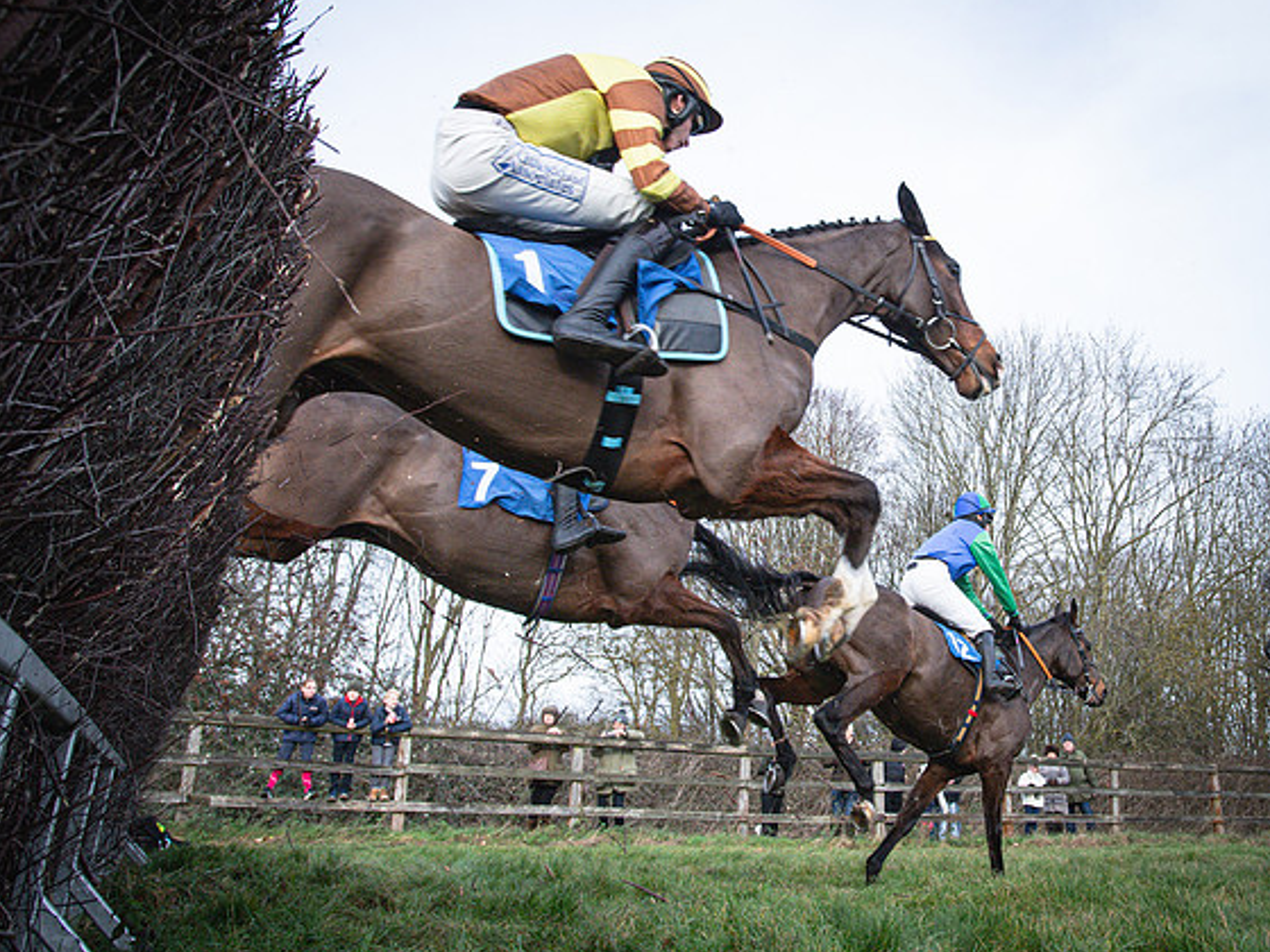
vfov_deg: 45.3
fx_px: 1137
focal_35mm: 31
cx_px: 888
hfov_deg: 56.5
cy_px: 410
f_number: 8
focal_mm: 19
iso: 2000
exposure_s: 1/1250
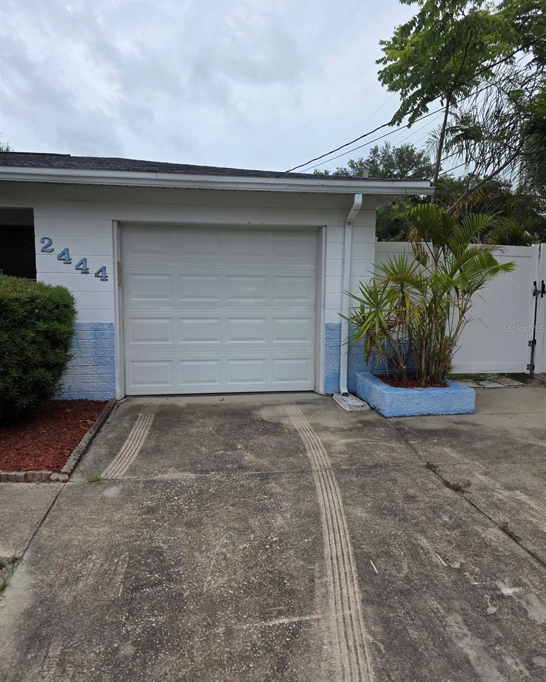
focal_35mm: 24
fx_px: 485
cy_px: 328
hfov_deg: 58.8
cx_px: 273
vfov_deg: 70.3
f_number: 1.7
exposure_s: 1/2378
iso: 80
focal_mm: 6.3
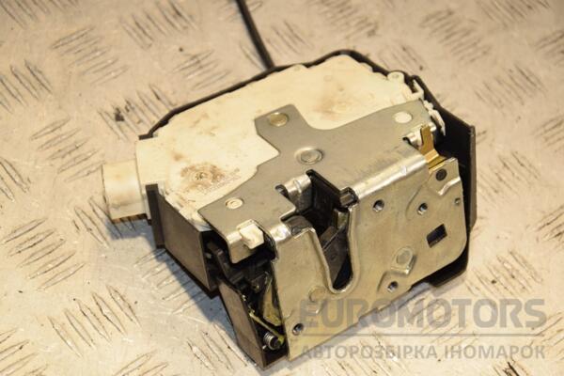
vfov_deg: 13.0
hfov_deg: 19.5
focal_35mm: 105
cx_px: 282
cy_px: 188
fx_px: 1645
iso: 800
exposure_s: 1/200
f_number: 6.3
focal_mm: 70
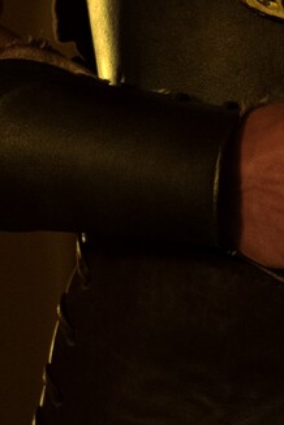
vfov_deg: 2.1
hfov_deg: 1.4
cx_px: 318
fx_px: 11395
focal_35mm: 963
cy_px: -465
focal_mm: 140
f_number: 3.2
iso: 3200
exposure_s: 1/60
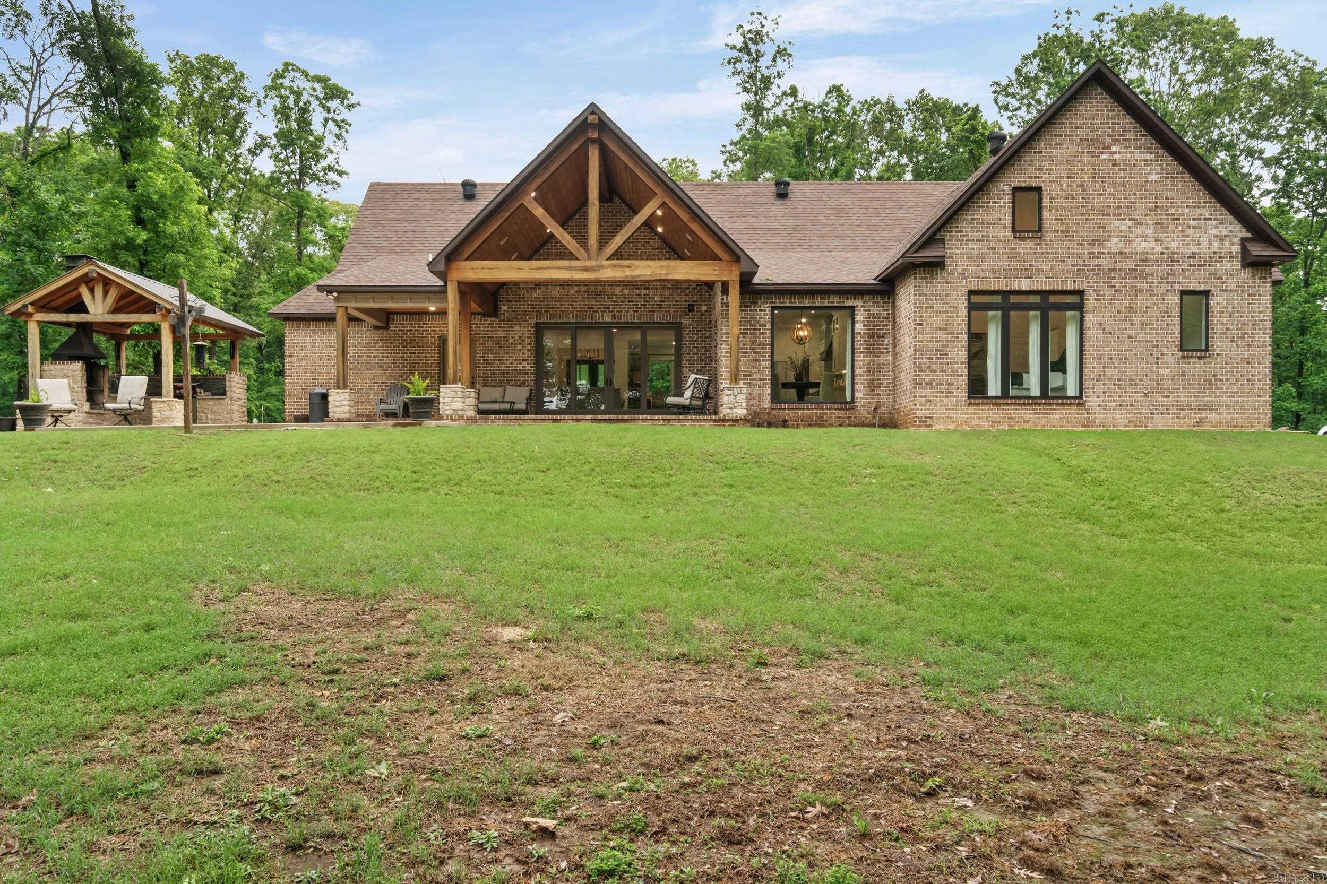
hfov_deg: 67.4
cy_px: 442
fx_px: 995
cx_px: 664
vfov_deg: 47.9
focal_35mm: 27
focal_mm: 18
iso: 250
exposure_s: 1/15
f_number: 9
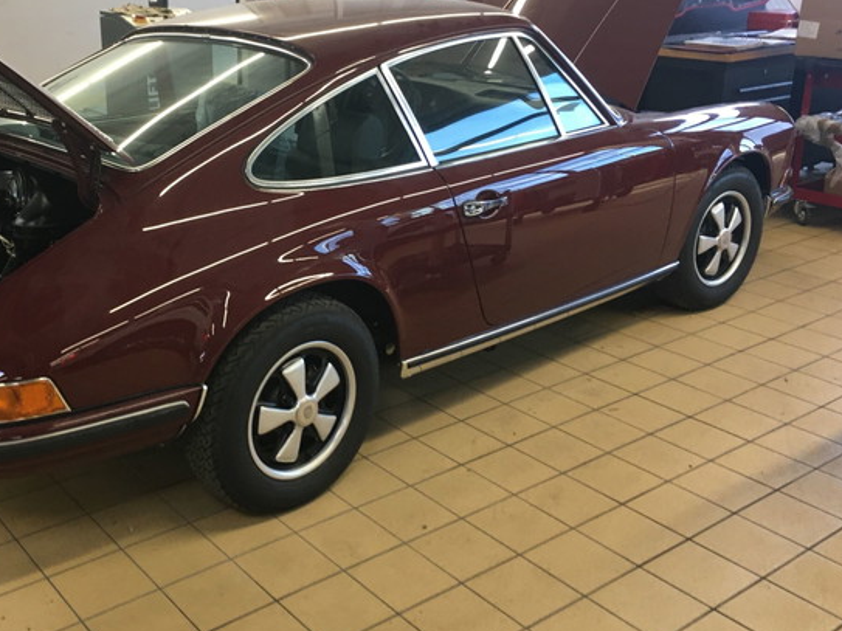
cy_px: 268
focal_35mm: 41
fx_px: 997
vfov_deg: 35.1
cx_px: 276
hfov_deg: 45.1
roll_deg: +1.7
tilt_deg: -21.1
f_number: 2.2
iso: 50
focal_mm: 4.15
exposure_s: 1/33
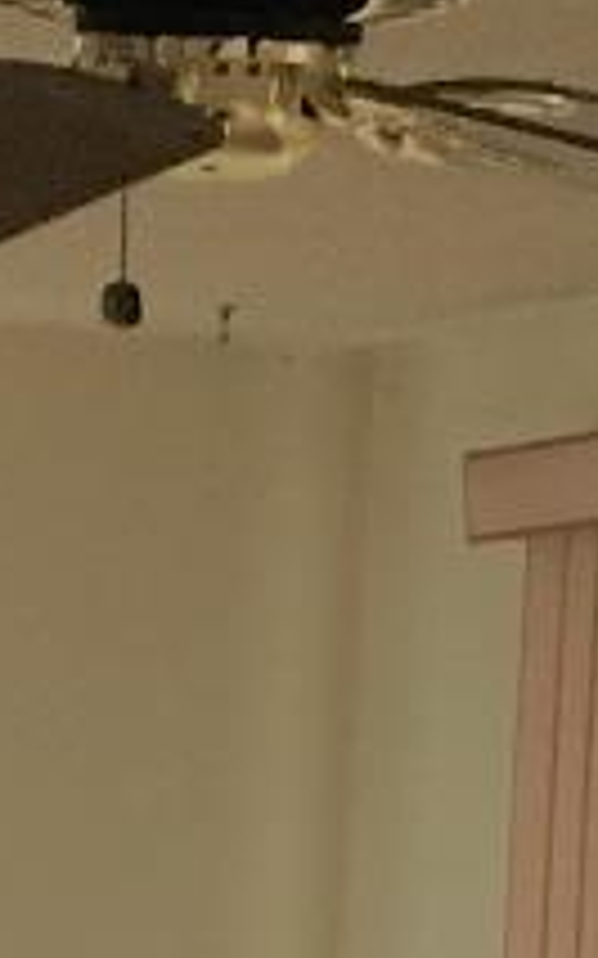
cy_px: 1813
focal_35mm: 208
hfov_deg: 6.2
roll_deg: -1.0
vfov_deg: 9.5
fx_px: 5427
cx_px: -238
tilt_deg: -9.1
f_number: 2.2
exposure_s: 1/30
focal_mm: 4.15
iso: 125
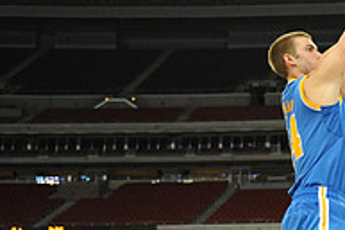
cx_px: 470
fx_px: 1093
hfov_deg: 16.7
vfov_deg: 12.0
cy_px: 168
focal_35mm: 114
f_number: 2.8
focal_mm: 38
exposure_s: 1/1000
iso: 2500
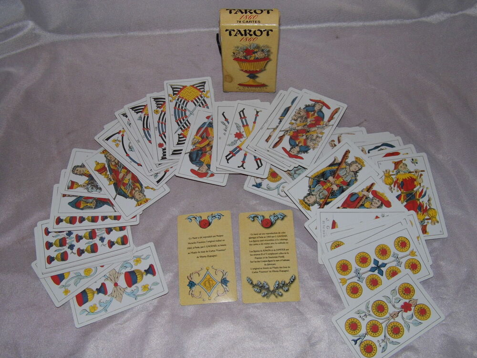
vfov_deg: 41.8
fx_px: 469
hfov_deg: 54.0
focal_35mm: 34
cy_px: 179
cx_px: 238
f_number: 3.3
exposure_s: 1/60
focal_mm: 6.1
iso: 100
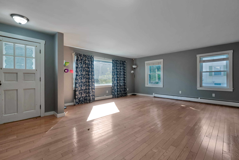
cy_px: 80
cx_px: 120
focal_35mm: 16
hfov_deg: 96.7
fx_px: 106
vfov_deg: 73.8
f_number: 8
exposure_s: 1/8000
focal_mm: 16
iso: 3200
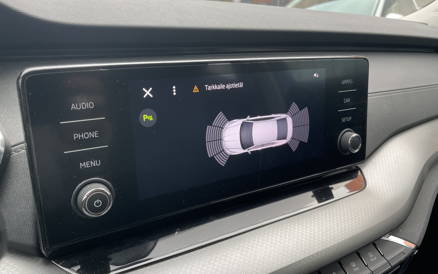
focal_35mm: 28
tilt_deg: -16.2
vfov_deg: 44.6
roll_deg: -3.3
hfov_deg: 66.5
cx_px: 218
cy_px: 138
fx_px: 334
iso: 50
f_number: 1.6
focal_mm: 4.2
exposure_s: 1/121
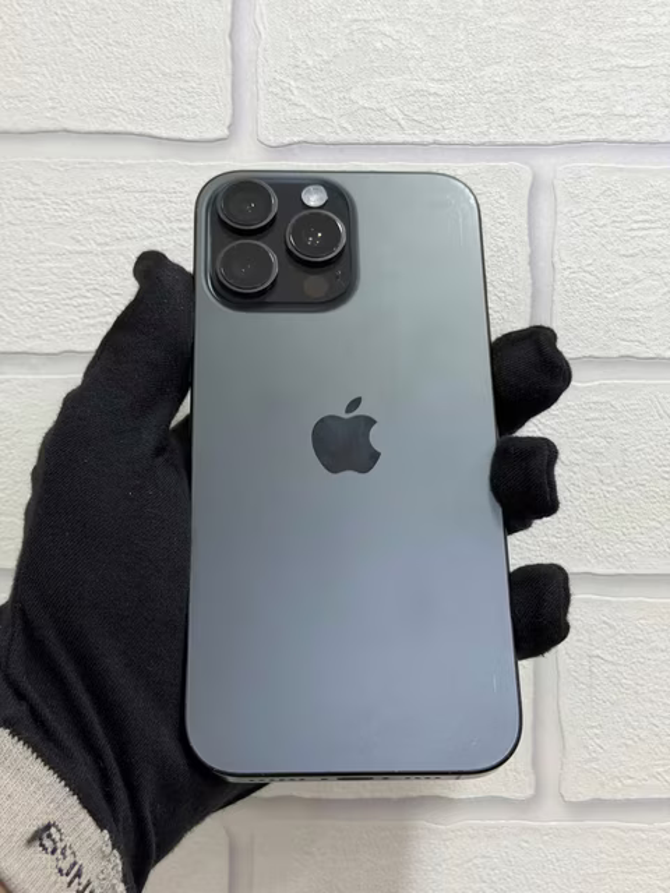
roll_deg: +0.8
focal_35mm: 48
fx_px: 1239
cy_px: 446
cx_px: 335
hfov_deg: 30.3
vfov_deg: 39.7
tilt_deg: +3.6
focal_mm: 6.76
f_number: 1.78
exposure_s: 1/100
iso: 100
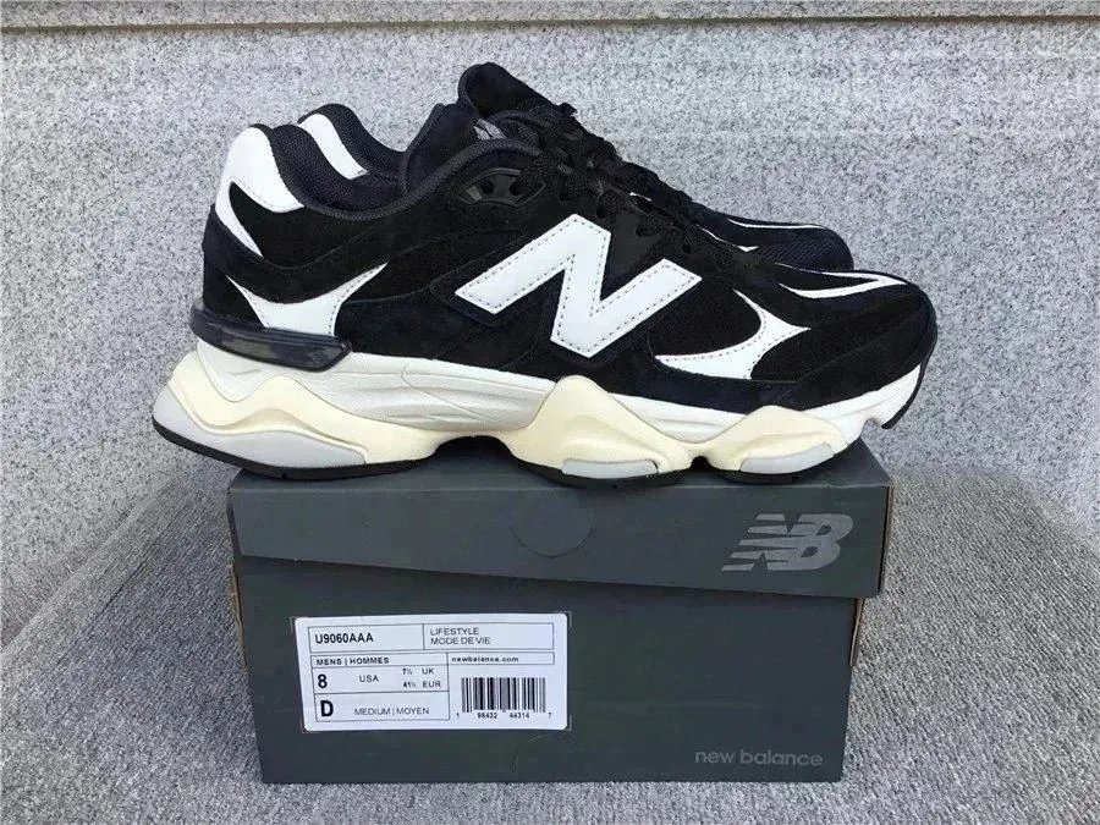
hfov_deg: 58.4
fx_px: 985
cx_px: 550
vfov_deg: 45.4
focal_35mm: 31
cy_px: 412
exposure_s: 1/242
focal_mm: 3.3
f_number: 2.4
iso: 25
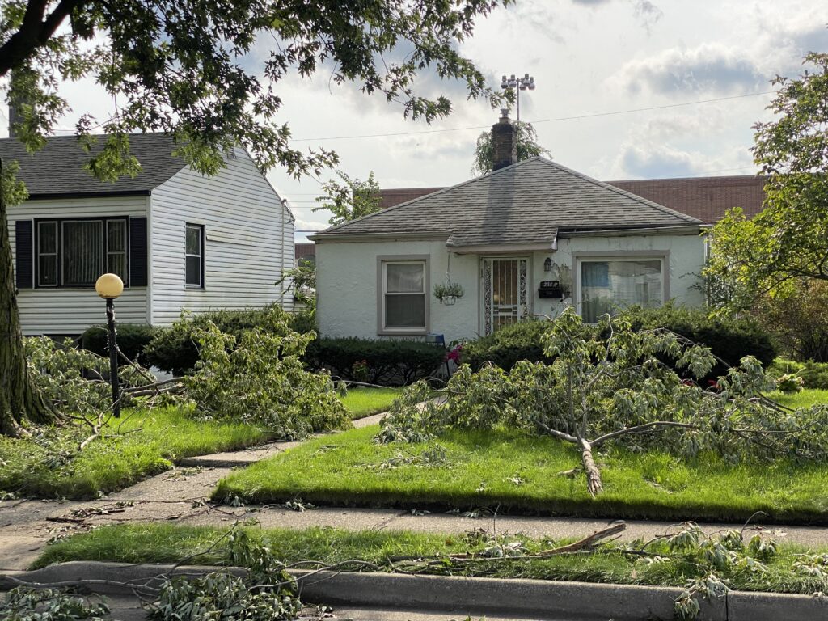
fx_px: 1244
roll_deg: +0.0
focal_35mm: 52
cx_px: 414
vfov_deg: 28.0
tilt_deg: +0.4
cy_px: 310
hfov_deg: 36.8
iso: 20
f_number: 2
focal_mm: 6
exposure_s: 1/1546
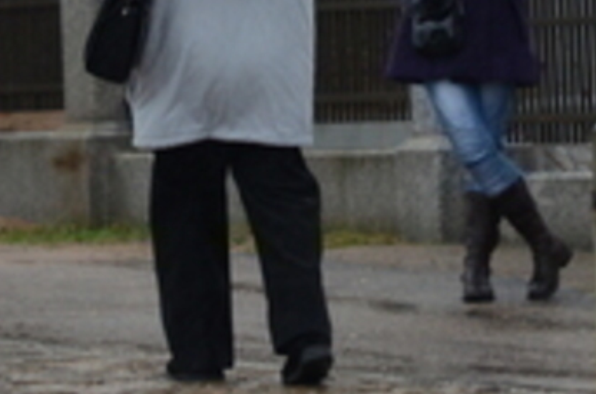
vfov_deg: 2.2
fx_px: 10296
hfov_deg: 3.3
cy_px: -35
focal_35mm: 624
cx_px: 335
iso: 500
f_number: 5.6
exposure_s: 1/160
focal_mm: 135
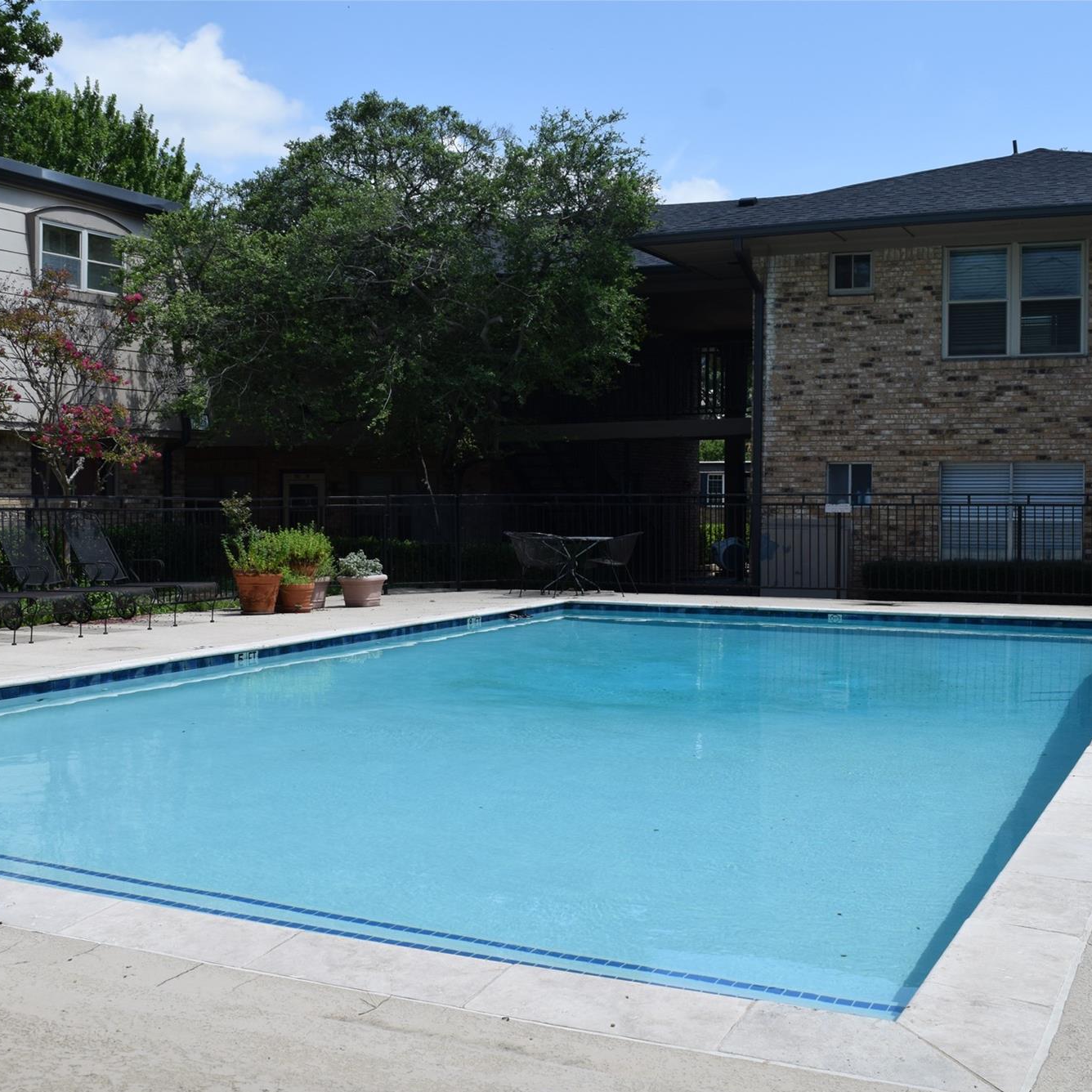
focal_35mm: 43
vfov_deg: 39.2
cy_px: 557
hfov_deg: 39.1
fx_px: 1535
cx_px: 462
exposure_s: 1/400
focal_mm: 22
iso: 200
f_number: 10
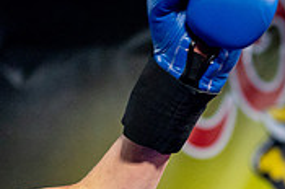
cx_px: 473
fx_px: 2244
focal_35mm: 284
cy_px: 369
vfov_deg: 4.7
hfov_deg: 7.1
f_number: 2
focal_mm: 70
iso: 4000
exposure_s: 1/1000
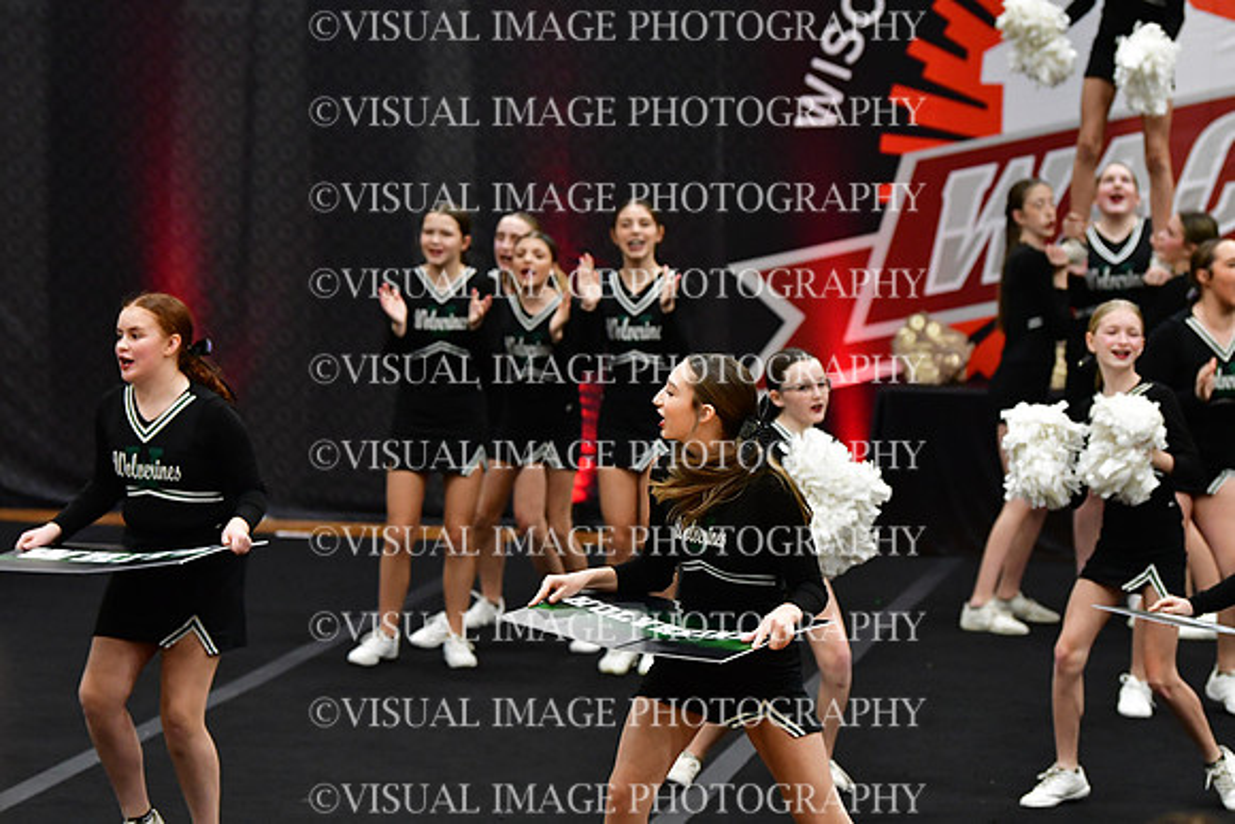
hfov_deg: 12.2
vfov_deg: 8.2
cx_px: 618
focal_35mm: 168
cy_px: 412
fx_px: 5764
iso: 4000
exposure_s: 1/500
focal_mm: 112
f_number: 3.5
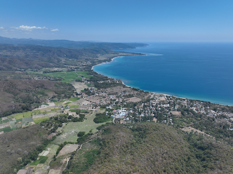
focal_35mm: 24
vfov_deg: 56.8
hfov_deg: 71.6
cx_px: 116
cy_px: 87
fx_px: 161
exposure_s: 1/2500
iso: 100
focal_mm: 12.29
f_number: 2.8
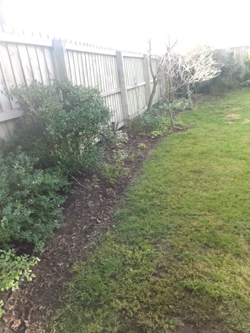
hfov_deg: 58.9
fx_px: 221
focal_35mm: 23
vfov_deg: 73.9
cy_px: 166
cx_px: 125
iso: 640
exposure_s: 1/2000
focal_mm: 5.4
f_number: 1.8
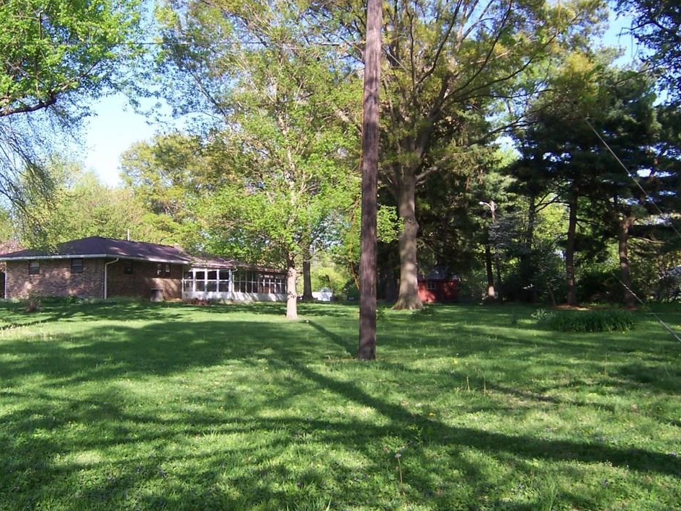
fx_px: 767
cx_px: 319
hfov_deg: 47.8
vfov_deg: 36.8
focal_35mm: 39
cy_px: 243
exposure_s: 1/250
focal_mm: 5.6
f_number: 4
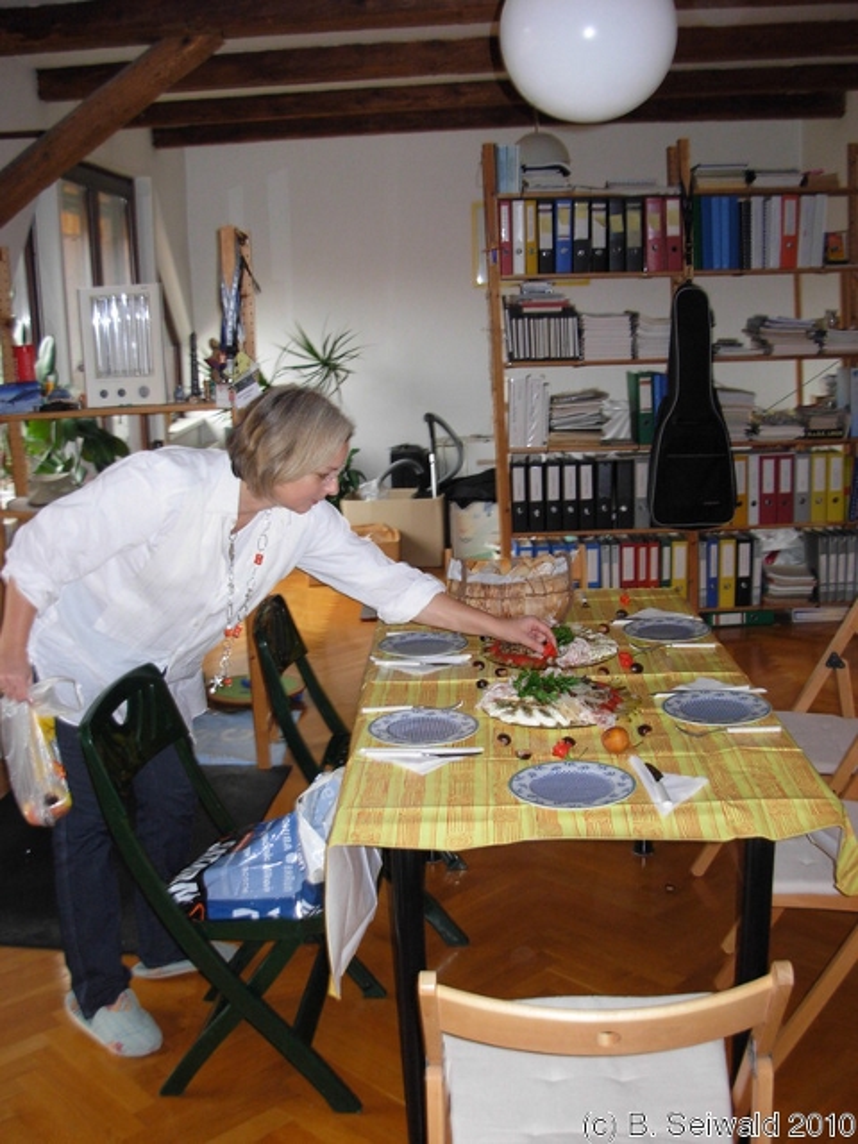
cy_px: 572
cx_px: 429
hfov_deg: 37.7
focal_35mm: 38
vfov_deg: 49.0
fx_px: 1256
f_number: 2.9
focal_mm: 6.3
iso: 178
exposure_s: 1/50.7
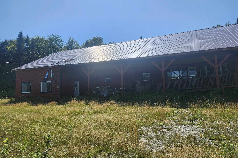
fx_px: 159
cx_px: 119
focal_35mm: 24
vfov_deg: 53.1
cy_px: 73
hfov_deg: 73.7
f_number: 1.8
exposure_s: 1/2430
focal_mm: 5.54
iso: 25
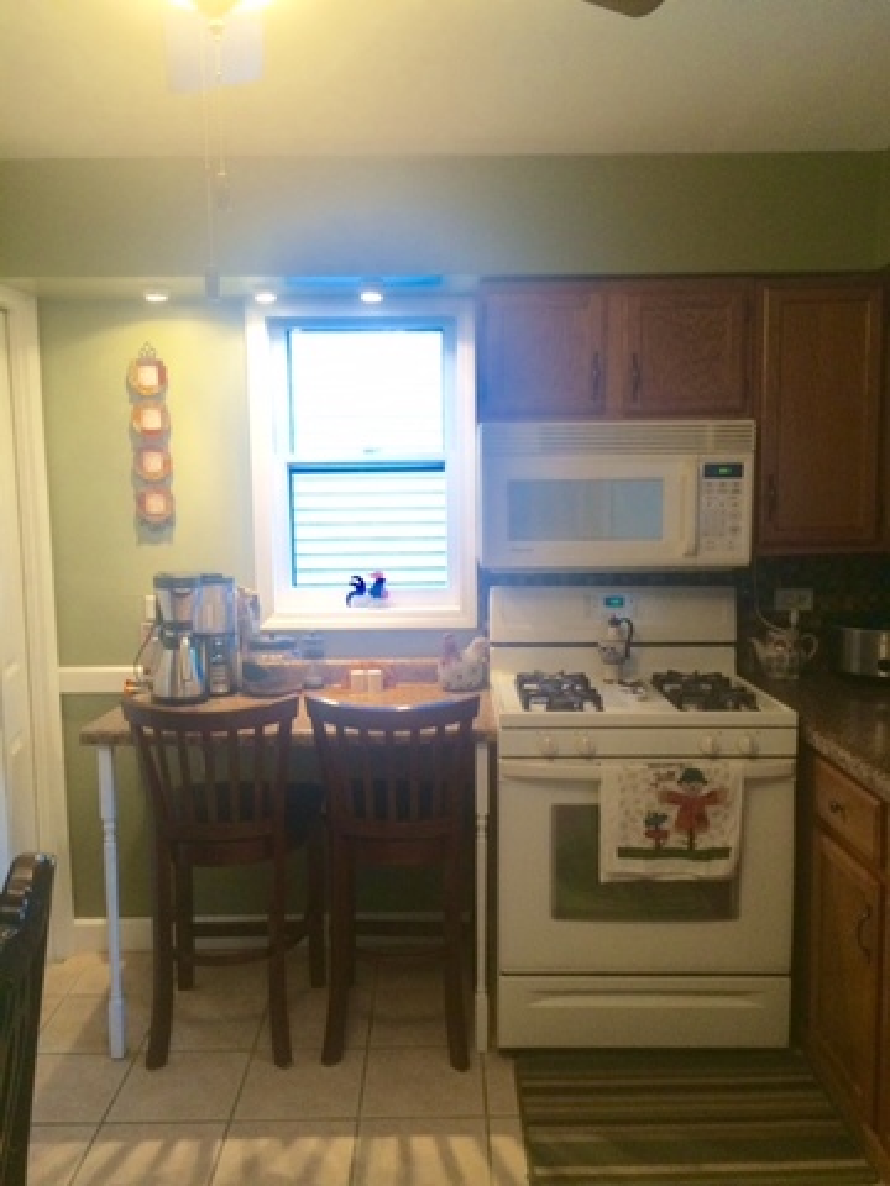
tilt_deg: -7.8
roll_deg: +2.6
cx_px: 445
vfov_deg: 61.7
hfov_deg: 48.2
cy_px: 593
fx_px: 994
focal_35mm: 29
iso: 125
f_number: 2.2
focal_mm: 4.15
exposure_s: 1/30
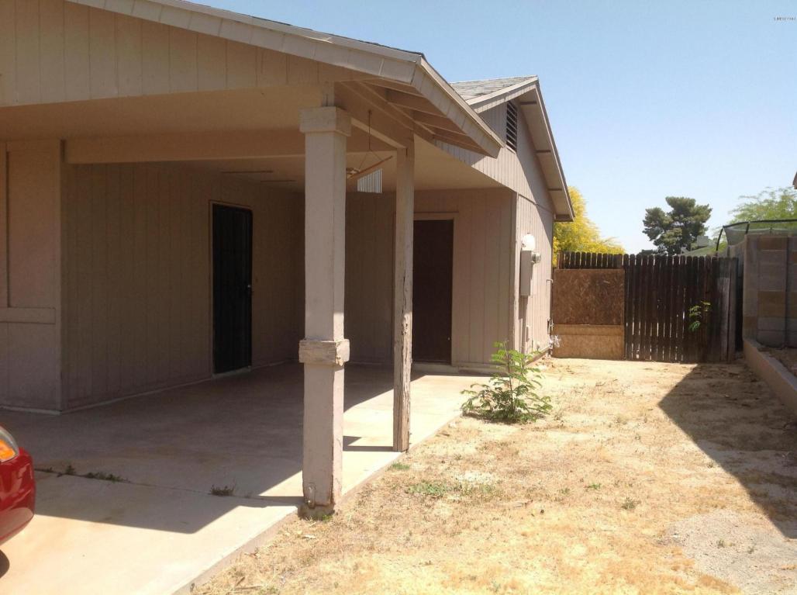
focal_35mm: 35
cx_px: 398
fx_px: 804
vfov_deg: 40.6
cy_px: 298
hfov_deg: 52.7
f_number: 2.4
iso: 50
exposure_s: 1/1374
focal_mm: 4.28
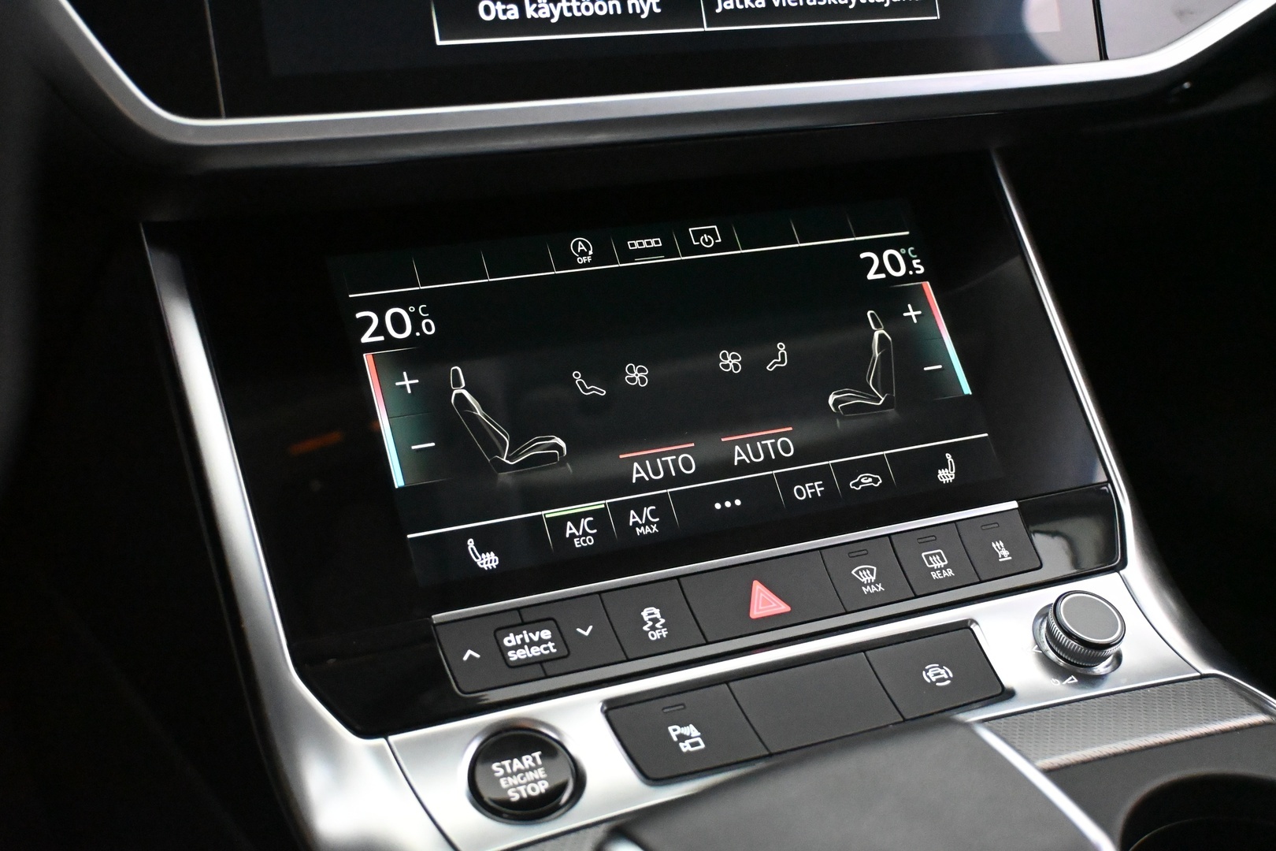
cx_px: 638
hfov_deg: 47.2
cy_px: 426
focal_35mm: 41
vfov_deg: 32.4
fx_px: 1462
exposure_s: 1/60
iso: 11400
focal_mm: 27.5
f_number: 4.5
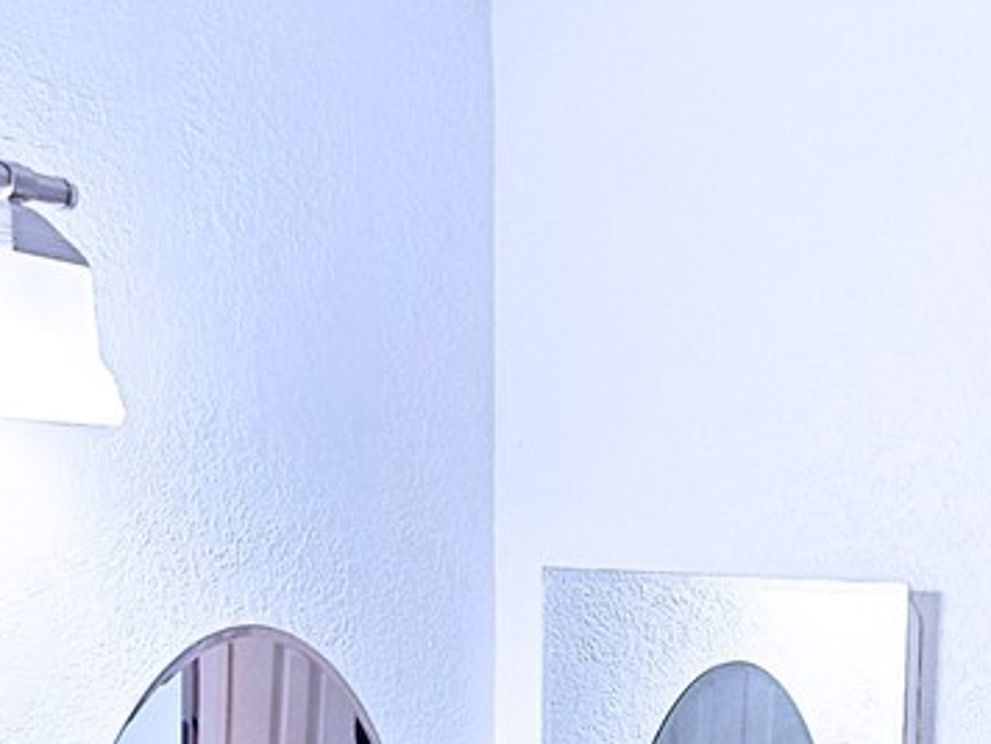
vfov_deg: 12.2
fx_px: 3092
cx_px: 1183
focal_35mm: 108
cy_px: 1463
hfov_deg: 17.4
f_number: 1.8
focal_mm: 5
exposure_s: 1/120
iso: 100
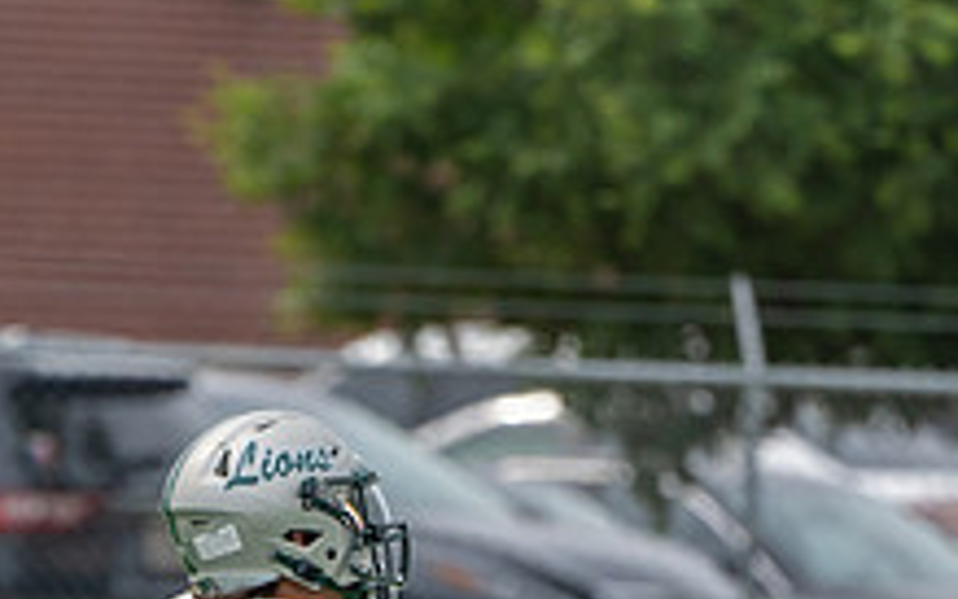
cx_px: 366
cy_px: 894
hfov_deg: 1.8
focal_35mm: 1171
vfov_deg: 1.1
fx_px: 30581
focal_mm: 373
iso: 400
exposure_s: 1/1250
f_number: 5.6
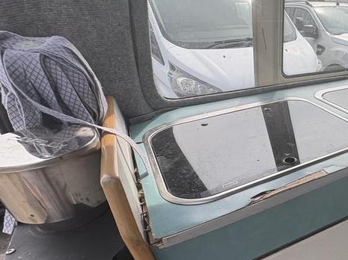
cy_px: 180
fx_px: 271
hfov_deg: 55.3
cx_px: 323
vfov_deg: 50.1
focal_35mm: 27
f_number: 2.2
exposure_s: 1/675
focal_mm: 2.22
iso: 40
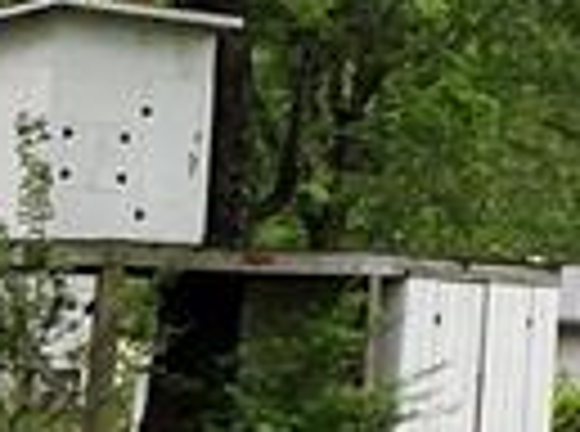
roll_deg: -1.2
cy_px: 50
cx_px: 2167
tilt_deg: +4.9
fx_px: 3459
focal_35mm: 207
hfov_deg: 7.4
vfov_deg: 7.1
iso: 50
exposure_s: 1/974
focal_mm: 5.7
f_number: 1.5
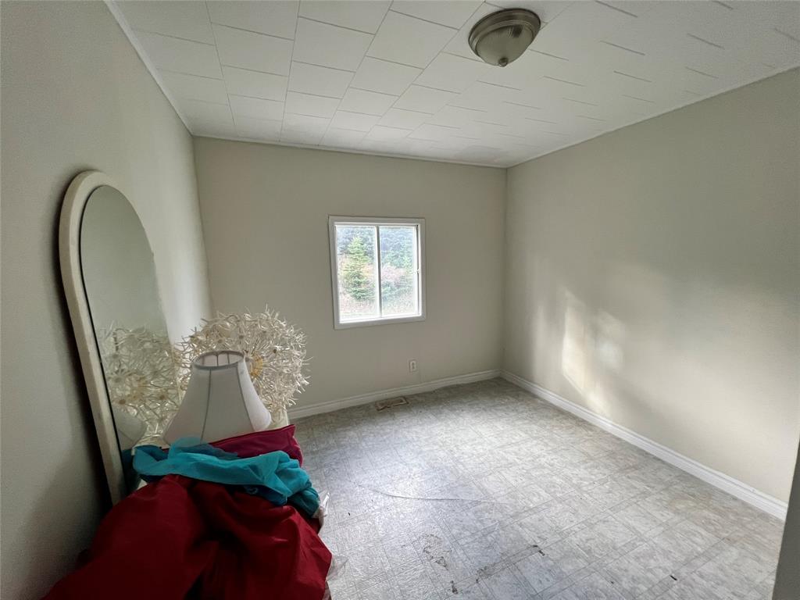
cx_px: 400
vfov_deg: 89.9
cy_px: 300
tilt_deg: -8.8
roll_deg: +1.7
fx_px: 300
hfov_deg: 106.2
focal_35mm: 13
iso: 160
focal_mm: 1.57
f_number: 1.8
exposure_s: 1/120
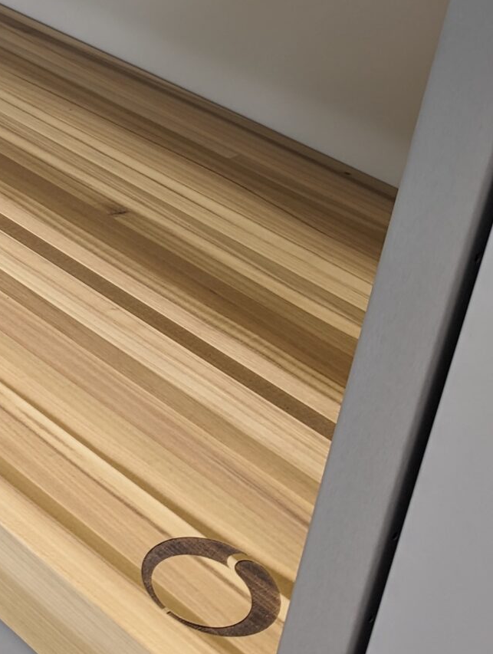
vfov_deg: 26.2
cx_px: -142
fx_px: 1363
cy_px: 79
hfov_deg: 19.0
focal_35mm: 72
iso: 70
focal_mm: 6.81
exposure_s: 1/24
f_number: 1.85
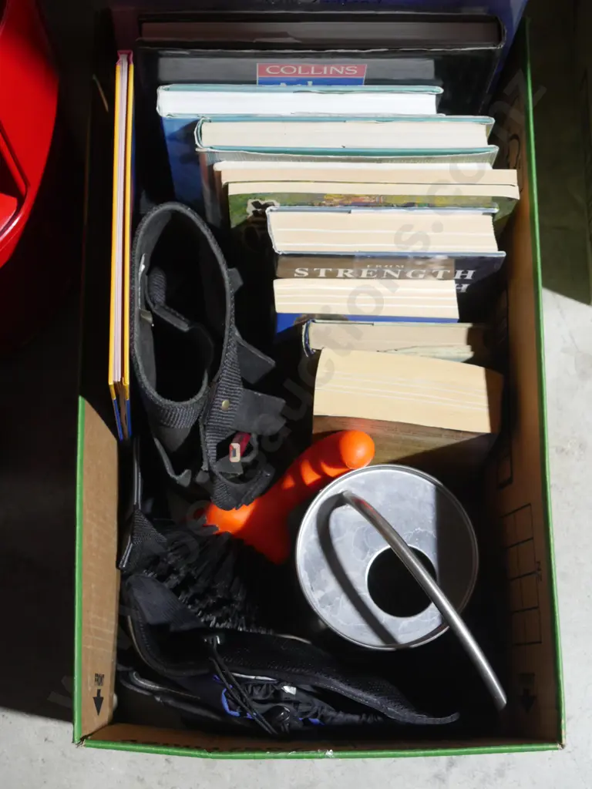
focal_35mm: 54
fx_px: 1231
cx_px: 296
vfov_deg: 35.5
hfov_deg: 27.0
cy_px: 394
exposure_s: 1/60
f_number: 5.3
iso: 1600
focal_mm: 27
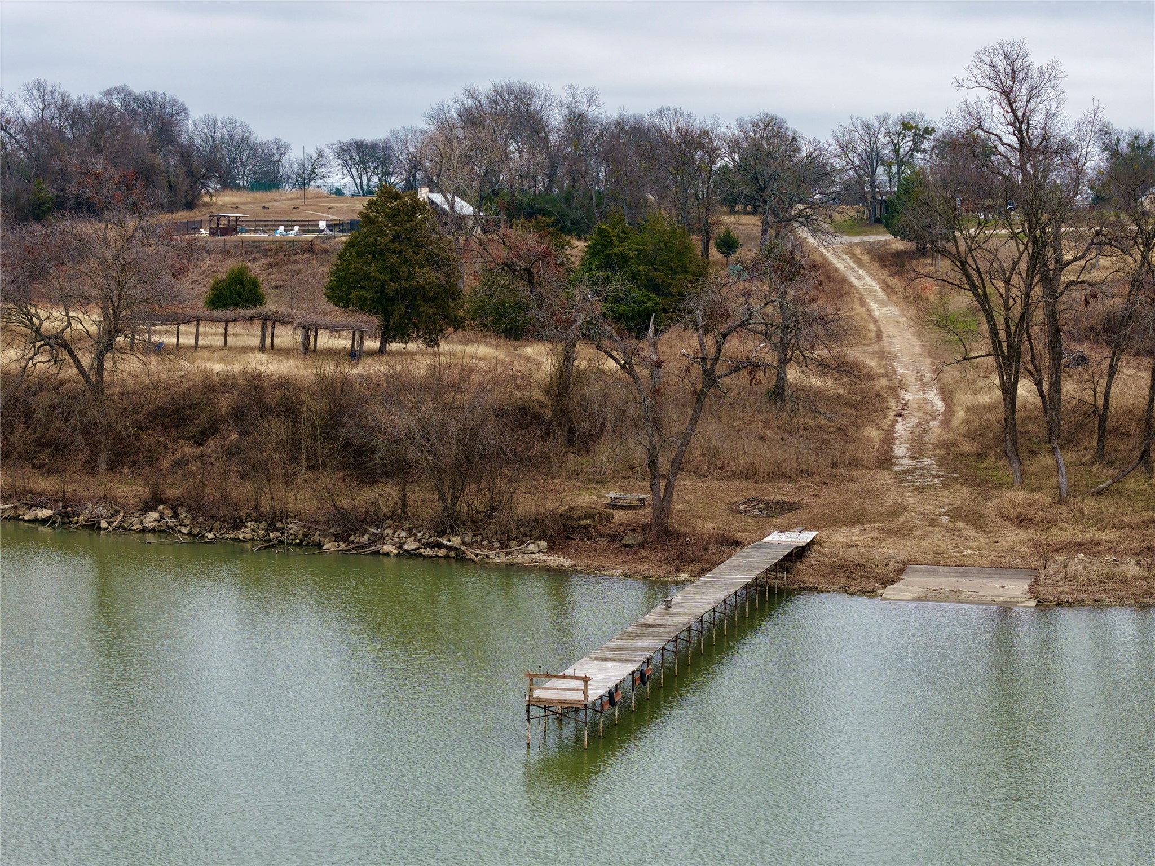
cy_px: 433
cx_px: 578
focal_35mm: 70
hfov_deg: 27.8
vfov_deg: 21.0
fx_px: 2336
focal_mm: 19.35
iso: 125
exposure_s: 1/400
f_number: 2.8
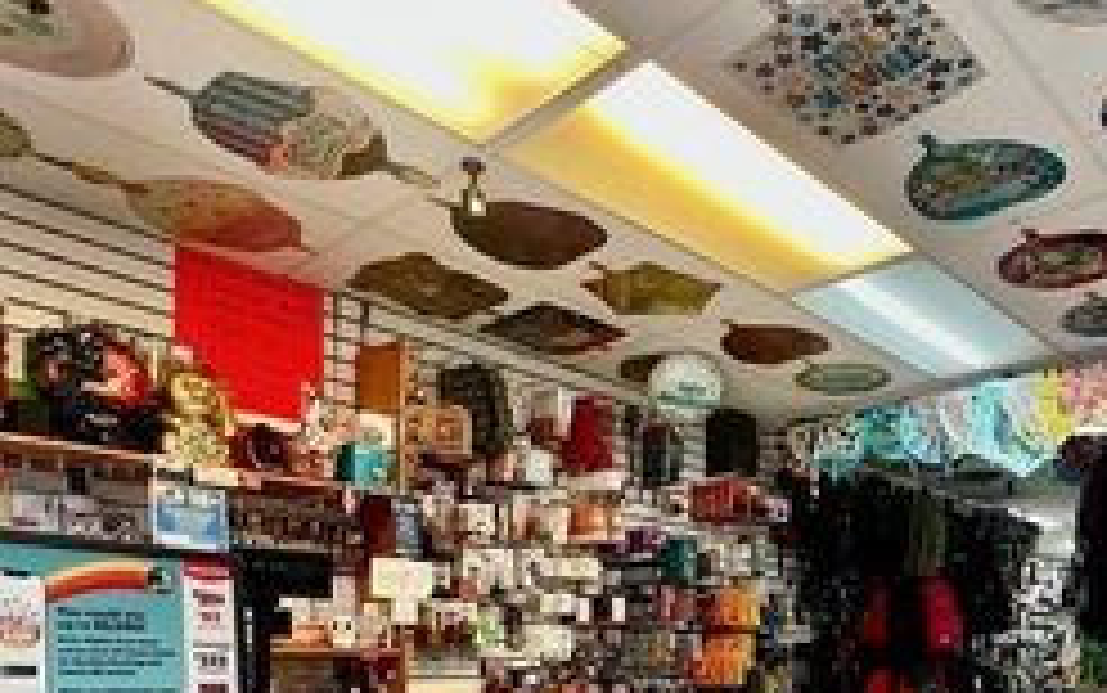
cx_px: 765
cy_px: 664
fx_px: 845
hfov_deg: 64.2
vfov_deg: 40.1
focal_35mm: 28
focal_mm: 1.57
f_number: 1.8
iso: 125
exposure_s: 1/60
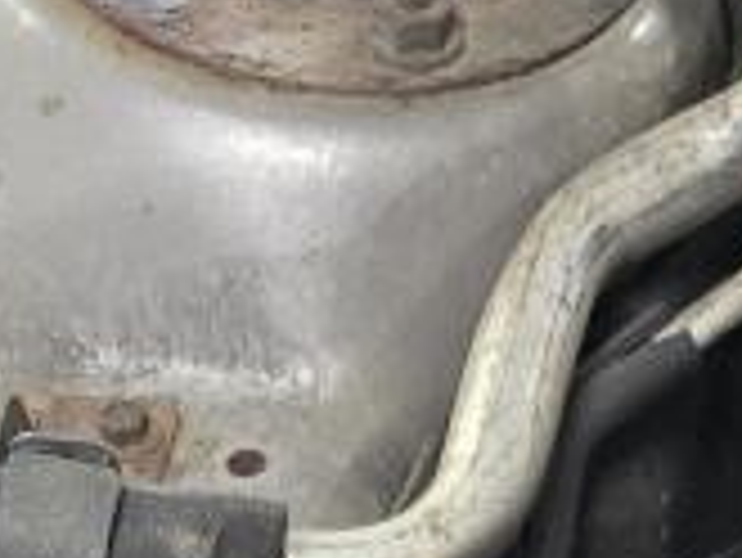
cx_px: 733
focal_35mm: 178
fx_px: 3818
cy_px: 1701
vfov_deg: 7.3
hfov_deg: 11.0
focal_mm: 6.3
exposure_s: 1/60
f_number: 1.7
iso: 800
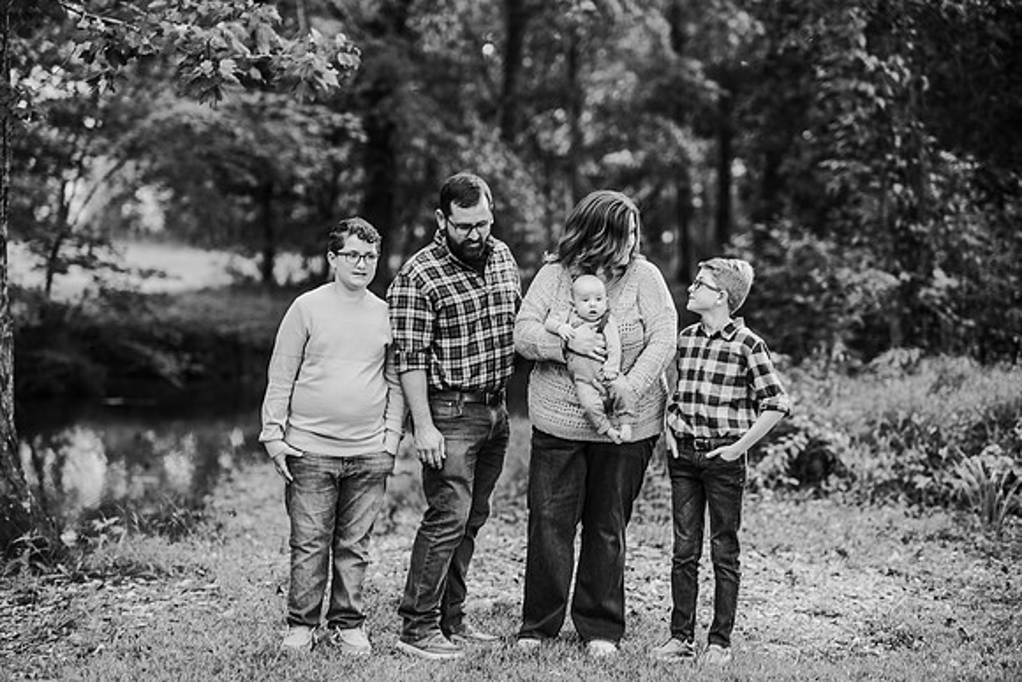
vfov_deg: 16.1
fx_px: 2414
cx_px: 511
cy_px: 341
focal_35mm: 85
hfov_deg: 23.9
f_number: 2.2
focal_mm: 85
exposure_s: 1/200
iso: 125
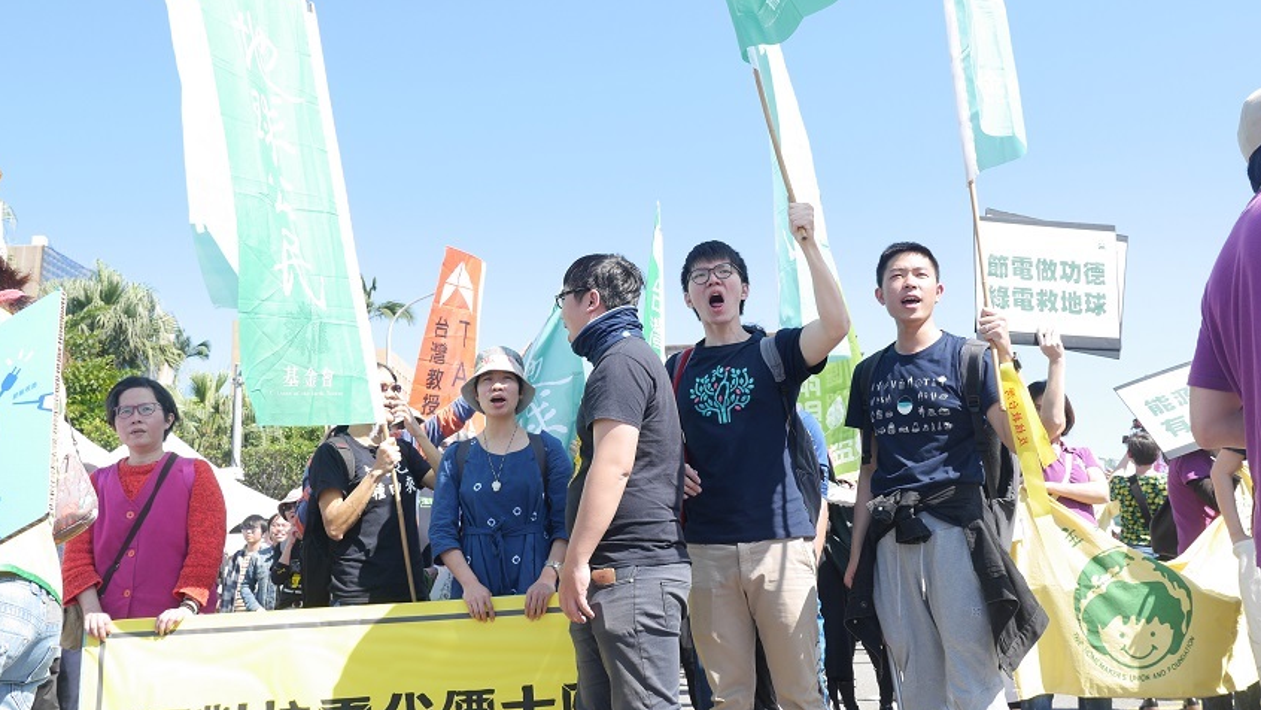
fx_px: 1170
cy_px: 366
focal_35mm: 35
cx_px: 629
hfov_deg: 56.6
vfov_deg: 33.7
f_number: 5
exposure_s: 1/320
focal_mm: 16
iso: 200
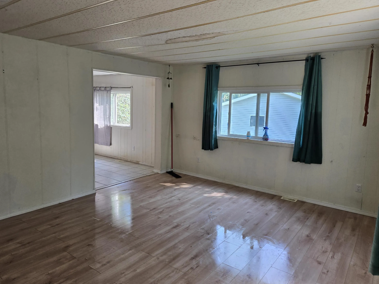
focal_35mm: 24
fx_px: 263
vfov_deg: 56.8
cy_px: 138
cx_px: 183
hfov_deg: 71.6
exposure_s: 1/180
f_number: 1.8
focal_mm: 5.4
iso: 80
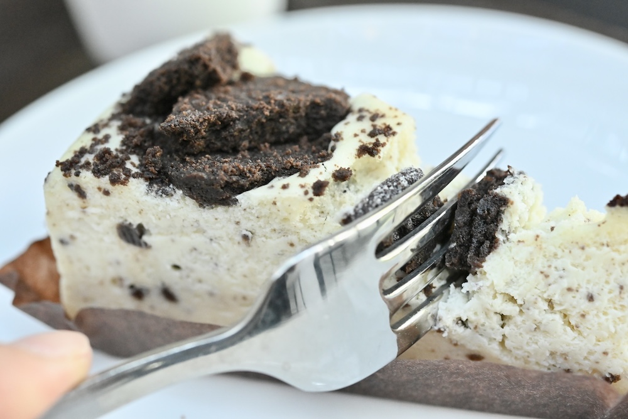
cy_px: 210
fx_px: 1047
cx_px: 314
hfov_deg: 33.4
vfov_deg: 22.6
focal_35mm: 60
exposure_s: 1/200
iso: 6400
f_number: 5.6
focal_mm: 60
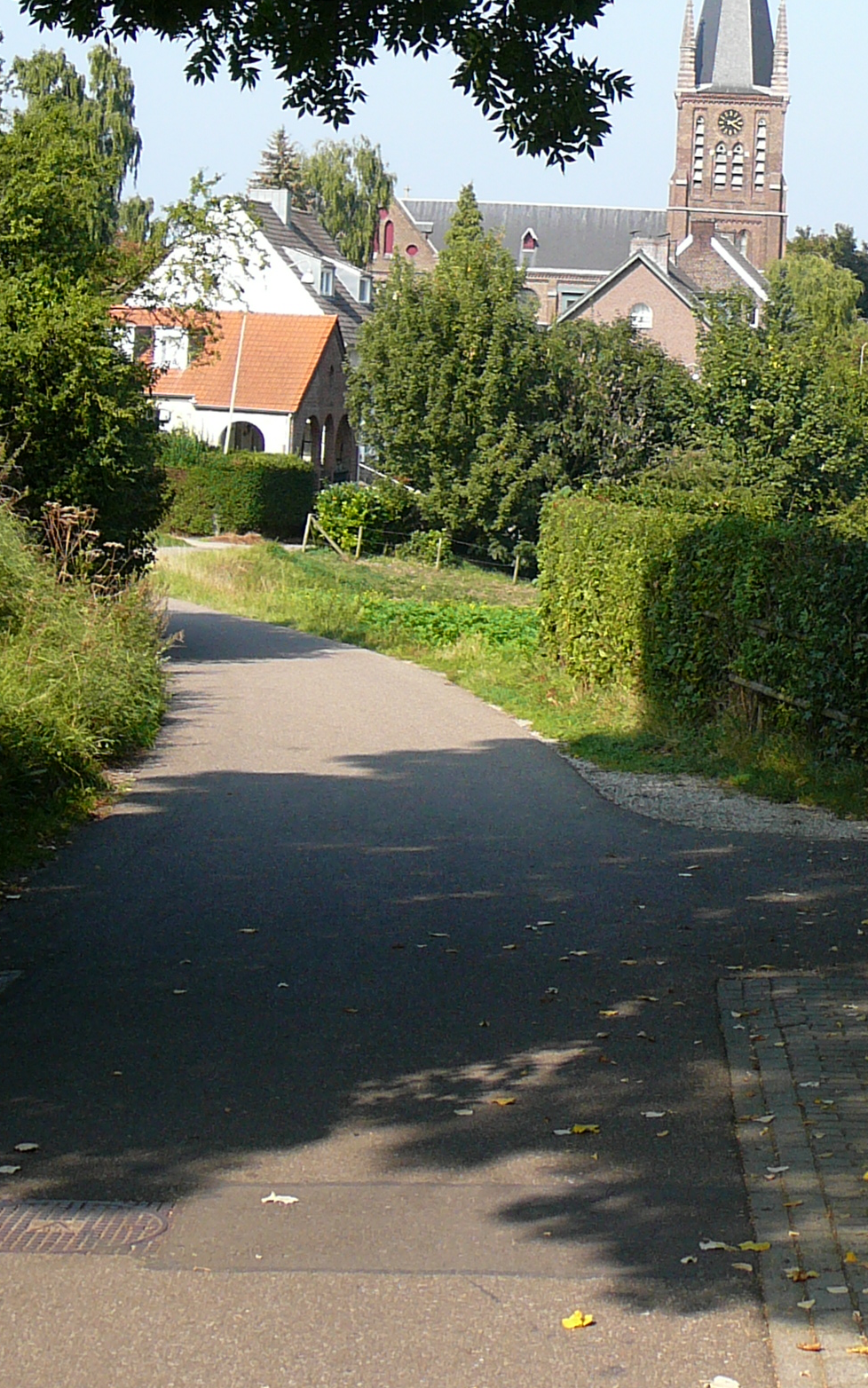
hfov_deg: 15.3
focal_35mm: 85
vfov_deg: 24.1
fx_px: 3216
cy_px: 333
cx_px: 697
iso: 80
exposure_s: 1/500
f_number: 3.4
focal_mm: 7.3
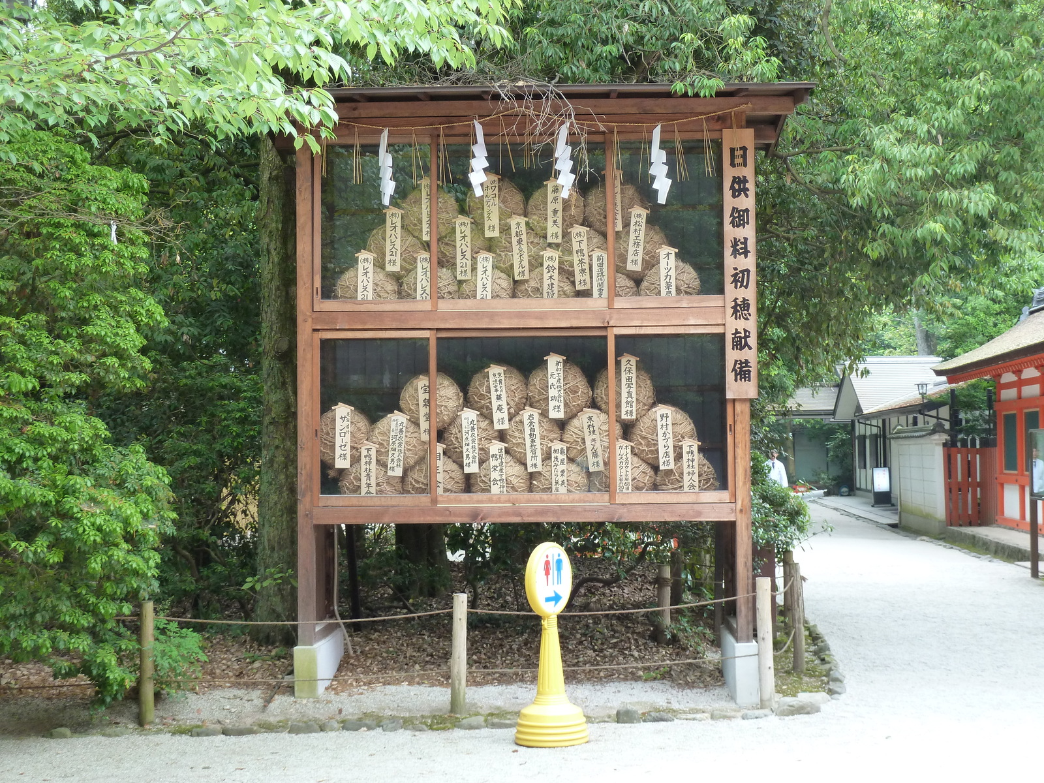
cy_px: 392
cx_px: 522
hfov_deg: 34.9
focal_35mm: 55
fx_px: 1659
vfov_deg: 26.6
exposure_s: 1/40
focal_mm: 9.1
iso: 160
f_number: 3.9
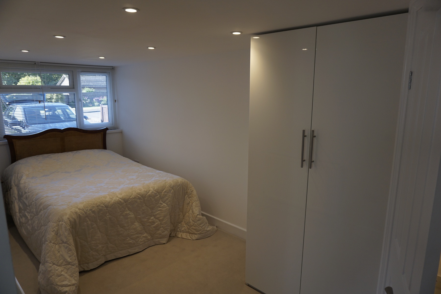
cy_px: 147
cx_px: 220
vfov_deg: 53.1
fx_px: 294
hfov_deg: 73.7
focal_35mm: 24
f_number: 4
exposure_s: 1/160
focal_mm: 16
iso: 250
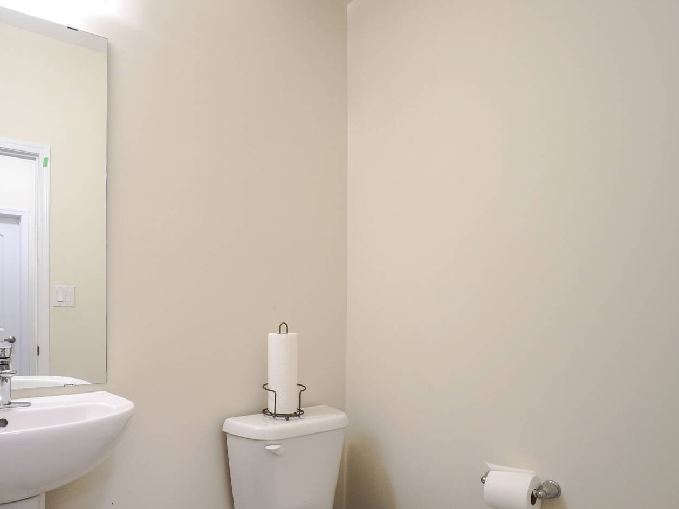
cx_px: 243
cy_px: 339
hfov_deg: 74.7
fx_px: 431
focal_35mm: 22
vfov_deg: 59.7
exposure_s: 1/15
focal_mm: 10
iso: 640
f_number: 7.1
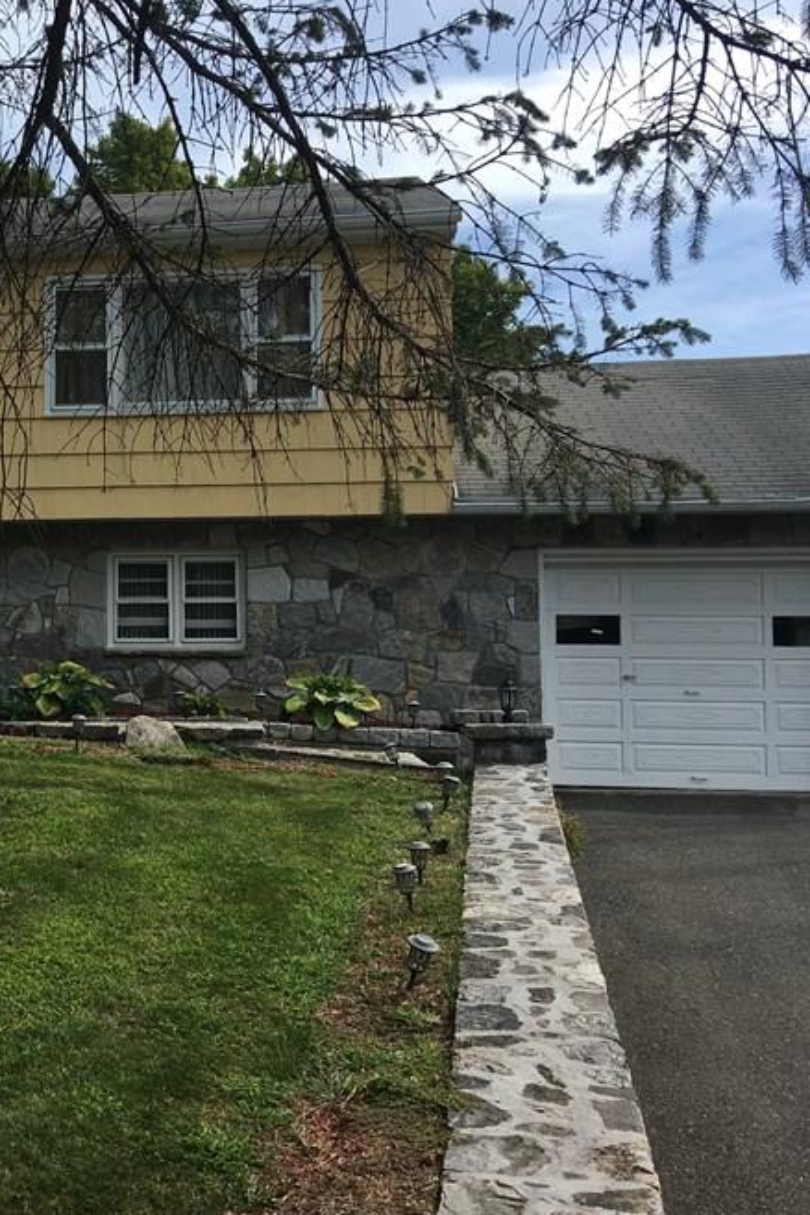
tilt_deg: +6.4
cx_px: 41
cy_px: 599
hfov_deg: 27.3
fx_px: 1586
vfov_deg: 41.9
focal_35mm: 47
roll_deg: -0.7
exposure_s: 1/1012
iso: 25
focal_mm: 4.15
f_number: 2.2
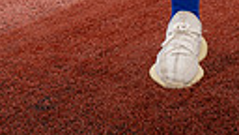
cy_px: -257
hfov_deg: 10.7
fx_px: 1261
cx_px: 228
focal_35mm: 199
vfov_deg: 5.7
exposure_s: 1/250
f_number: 8
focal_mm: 54
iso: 100
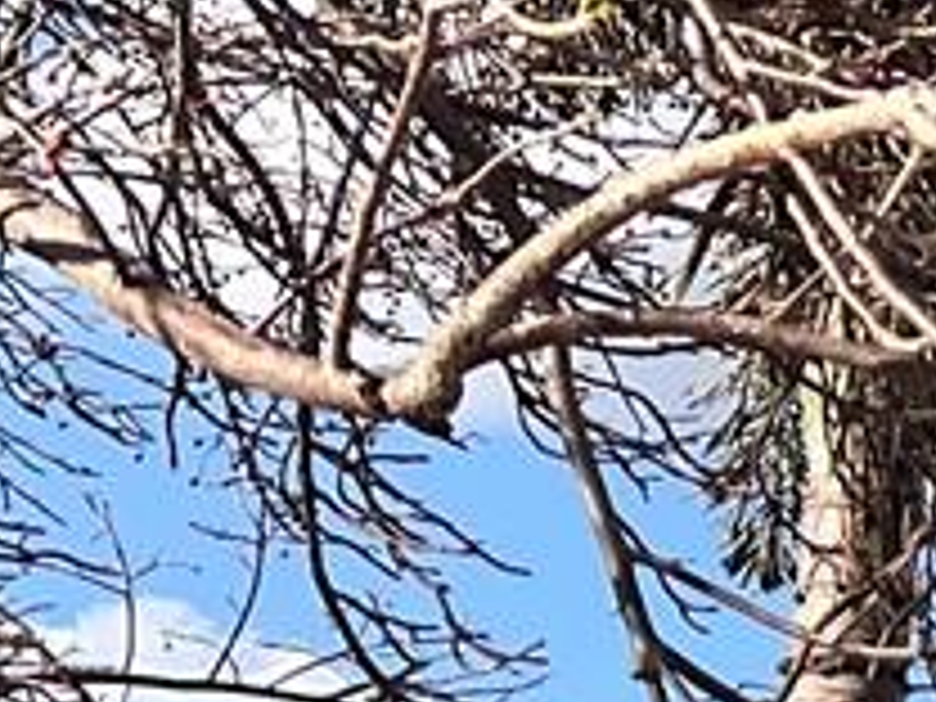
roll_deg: -0.4
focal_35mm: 200
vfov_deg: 7.3
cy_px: 1152
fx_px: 5408
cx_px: 2997
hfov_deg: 8.1
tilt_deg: +9.7
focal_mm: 5.7
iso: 50
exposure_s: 1/5076
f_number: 1.5
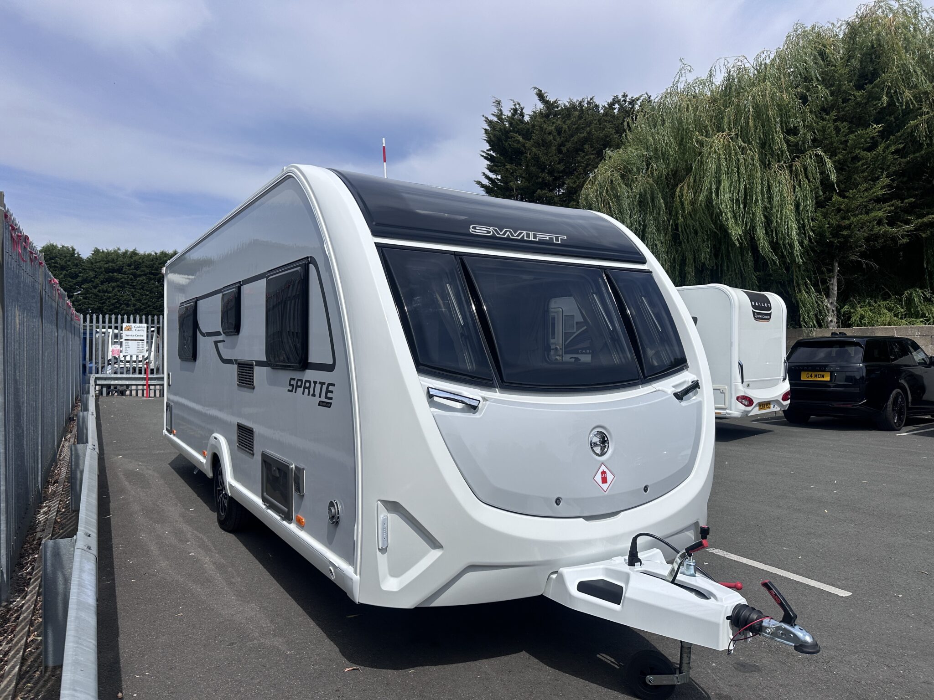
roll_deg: -0.6
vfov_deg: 56.8
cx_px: 467
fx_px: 648
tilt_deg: +0.1
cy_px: 350
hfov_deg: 71.6
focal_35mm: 24
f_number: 1.78
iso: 80
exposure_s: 1/8929
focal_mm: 6.86
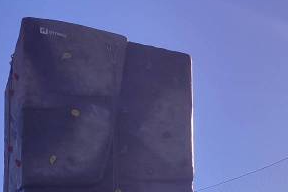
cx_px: 224
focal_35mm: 92
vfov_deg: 13.0
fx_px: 736
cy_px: 375
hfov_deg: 21.9
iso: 50
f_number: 1.9
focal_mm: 6.04
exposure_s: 1/1804
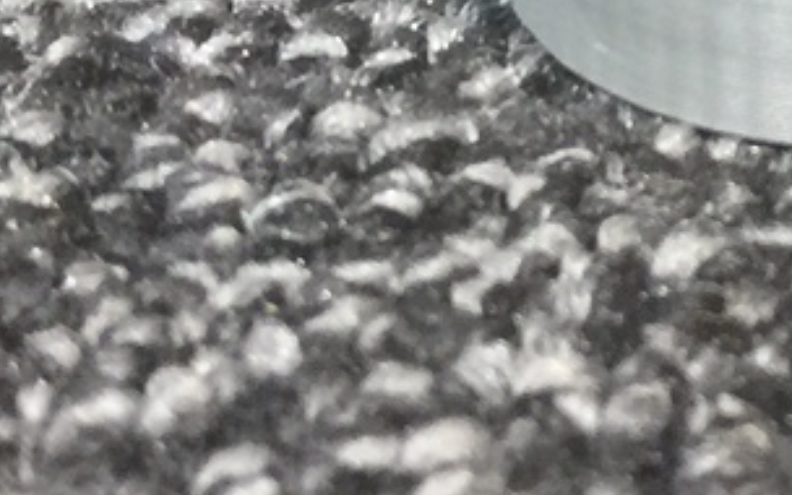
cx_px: 1214
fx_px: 3561
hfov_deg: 12.1
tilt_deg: -13.8
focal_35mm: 165
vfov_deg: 7.2
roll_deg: +1.1
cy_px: -946
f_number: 2.2
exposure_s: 1/15
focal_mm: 4.15
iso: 50
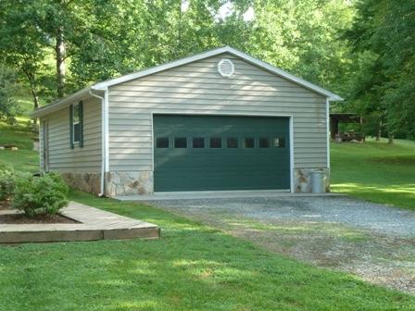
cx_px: 208
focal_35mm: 55
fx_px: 659
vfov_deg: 26.6
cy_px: 156
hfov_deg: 34.9
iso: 100
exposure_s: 1/40
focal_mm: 9.1
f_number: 3.9
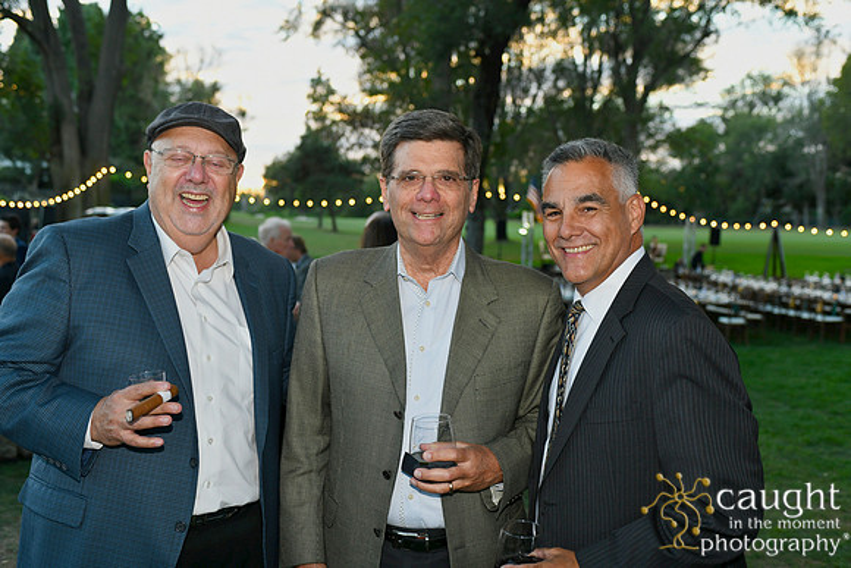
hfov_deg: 46.4
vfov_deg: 31.9
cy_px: 284
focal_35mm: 42
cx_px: 426
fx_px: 993
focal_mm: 42
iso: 500
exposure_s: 1/125
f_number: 4
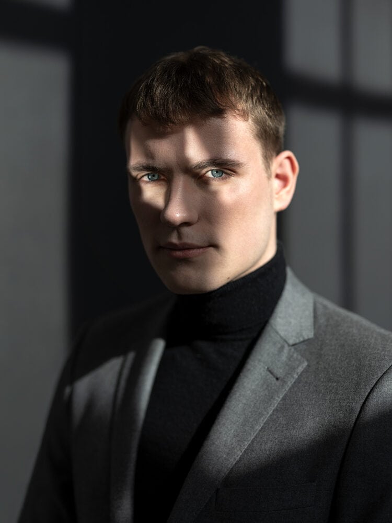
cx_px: 196
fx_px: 951
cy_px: 262
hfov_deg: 23.3
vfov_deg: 30.7
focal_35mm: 63
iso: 100
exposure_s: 1/1250
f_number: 2.2
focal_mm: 80
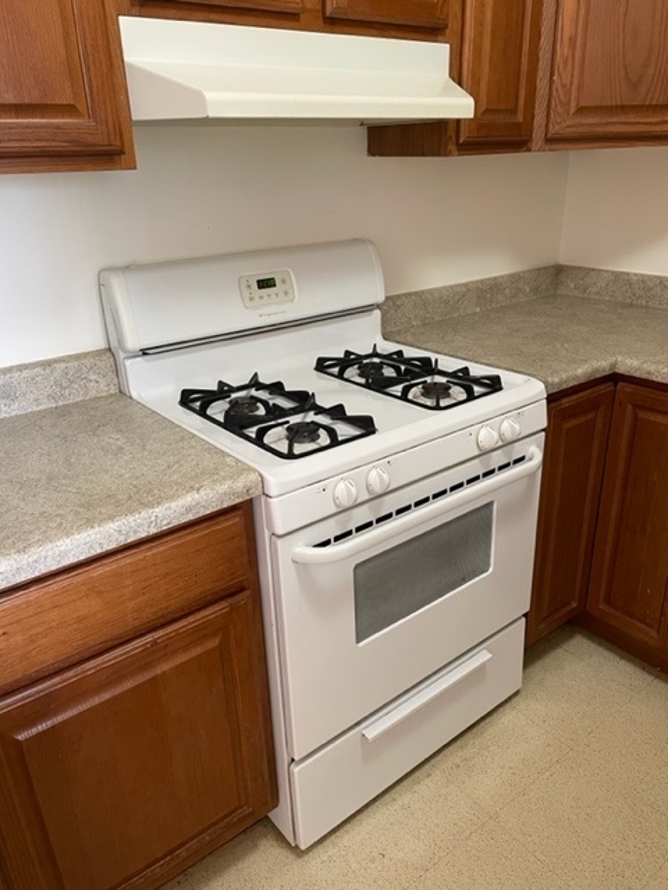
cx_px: 334
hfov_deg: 53.1
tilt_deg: -20.7
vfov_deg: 67.3
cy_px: 445
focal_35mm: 26
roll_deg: +1.6
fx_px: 669
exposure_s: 1/60
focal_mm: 4.2
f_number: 1.6
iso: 160
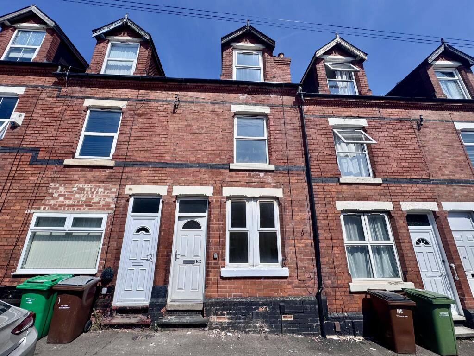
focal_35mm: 14
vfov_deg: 85.7
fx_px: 192
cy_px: 178
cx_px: 237
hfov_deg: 102.1
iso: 50
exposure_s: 1/3106
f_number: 2.2
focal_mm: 2.22
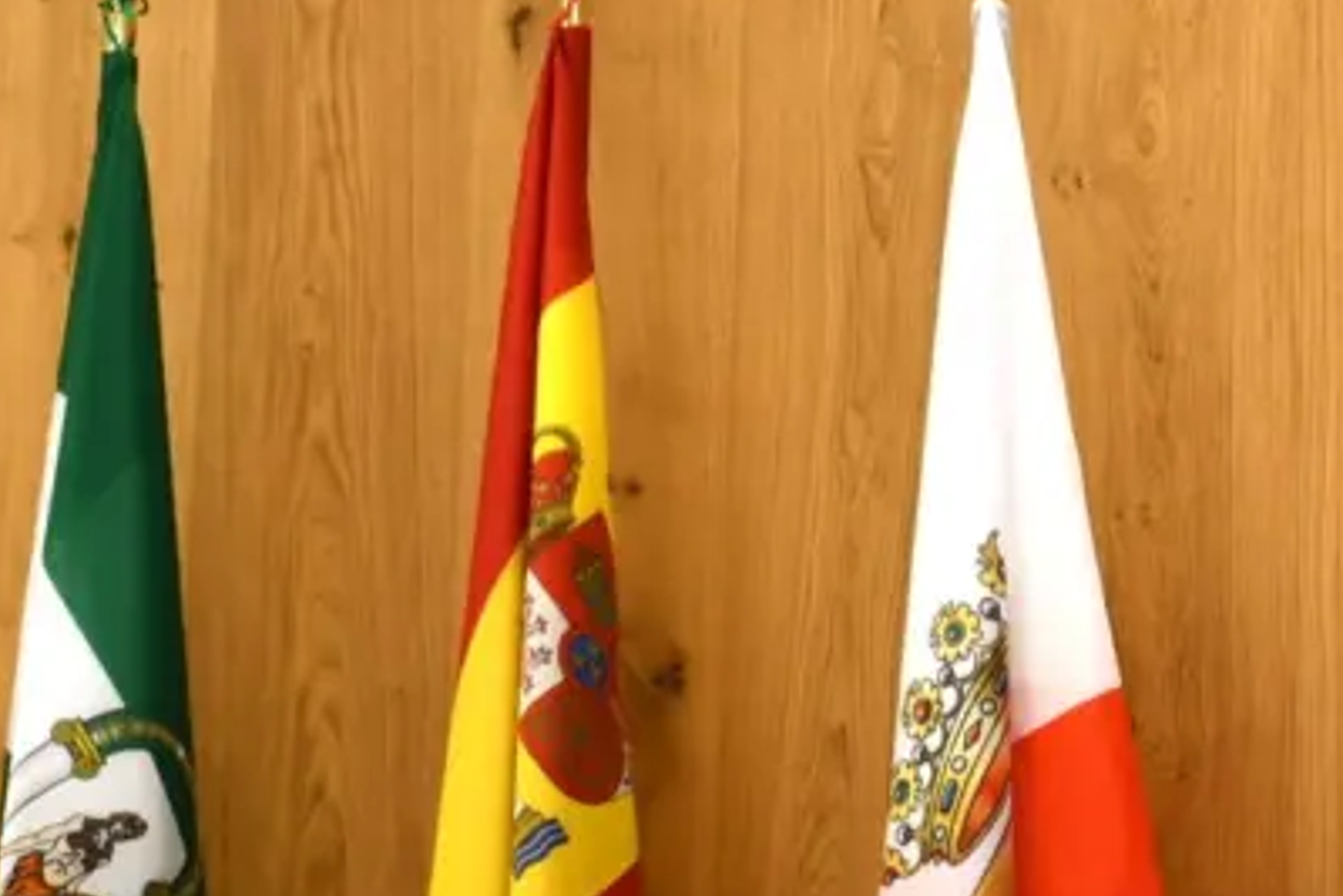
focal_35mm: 117
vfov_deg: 11.7
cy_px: 527
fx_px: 4366
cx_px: 1561
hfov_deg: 16.8
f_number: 3.8
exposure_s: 1/250
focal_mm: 26
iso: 500
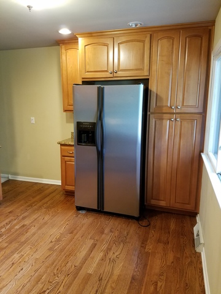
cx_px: 110
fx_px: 221
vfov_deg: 67.3
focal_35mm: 26
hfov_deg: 53.1
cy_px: 147
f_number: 1.7
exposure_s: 1/15
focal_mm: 4.2
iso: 250
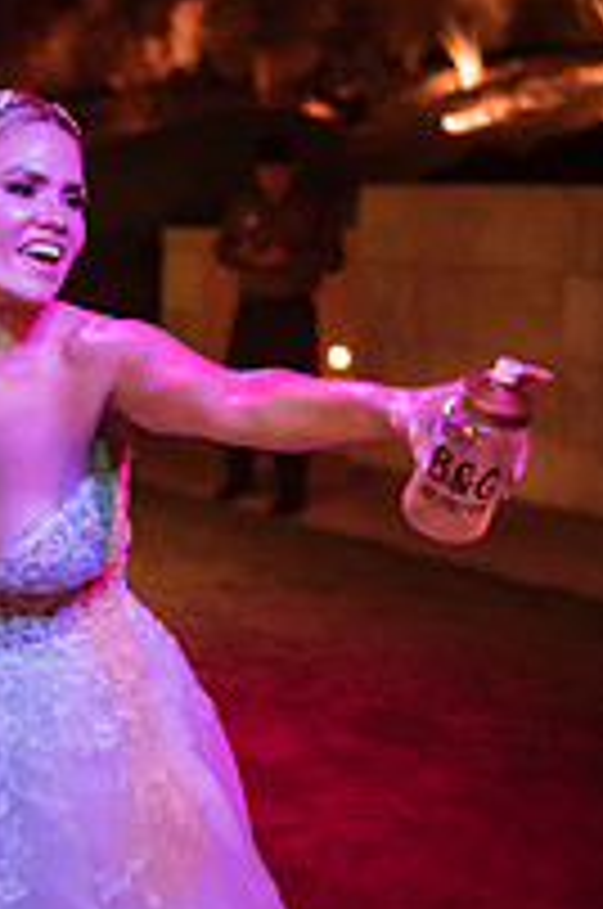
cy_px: 540
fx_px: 1966
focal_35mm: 78
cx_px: -61
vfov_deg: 26.0
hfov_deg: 16.9
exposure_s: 1/250
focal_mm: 35
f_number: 1.8
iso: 1000
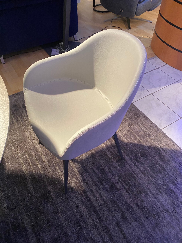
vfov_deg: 67.3
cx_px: 91
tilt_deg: -49.6
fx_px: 182
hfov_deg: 53.1
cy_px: 122
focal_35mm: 26
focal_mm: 4.25
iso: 200
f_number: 1.8
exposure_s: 1/50
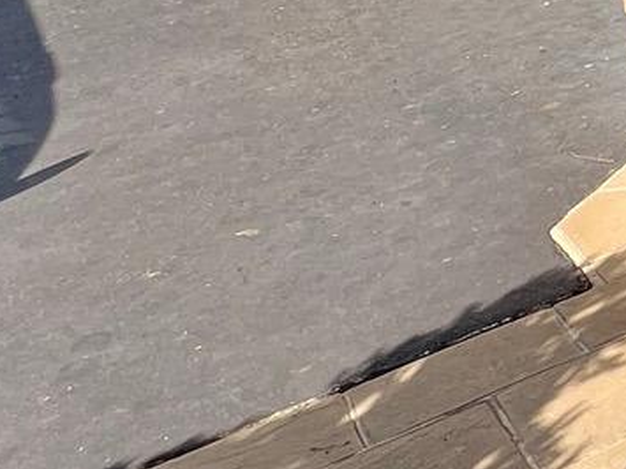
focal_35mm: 75
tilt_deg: -16.4
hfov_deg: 15.2
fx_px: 1356
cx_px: 1485
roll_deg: +4.5
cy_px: -123
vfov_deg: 18.4
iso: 32
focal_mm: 1.57
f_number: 1.8
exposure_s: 1/314
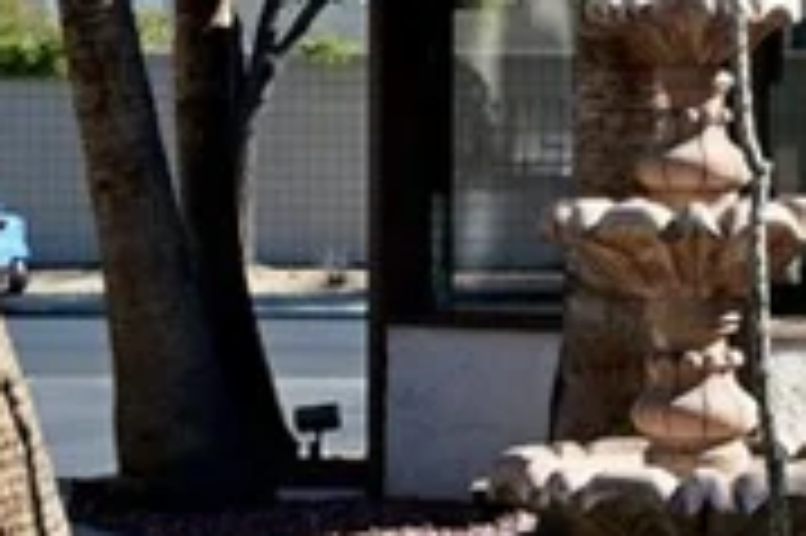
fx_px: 3847
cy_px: 286
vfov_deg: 8.0
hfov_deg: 11.9
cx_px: 653
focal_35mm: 172
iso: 100
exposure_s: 1/60
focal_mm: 30
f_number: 13
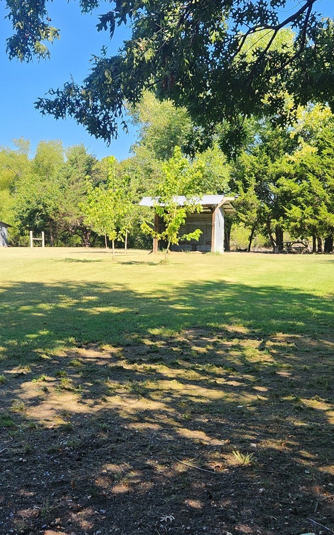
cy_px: 266
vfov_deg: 44.4
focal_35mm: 45
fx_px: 656
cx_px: 110
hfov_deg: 28.4
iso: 20
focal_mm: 5.4
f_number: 1.8
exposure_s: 1/395
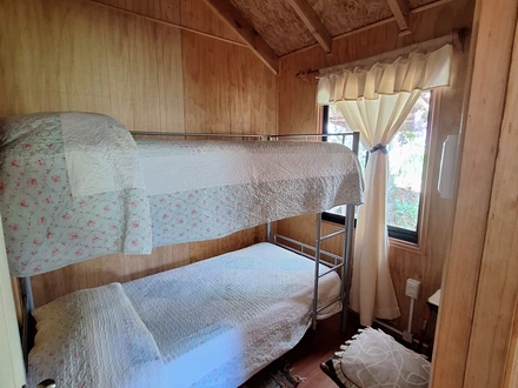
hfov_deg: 106.2
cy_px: 194
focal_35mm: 13
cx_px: 259
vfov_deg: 89.9
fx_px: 195
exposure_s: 1/25
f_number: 2.2
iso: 250
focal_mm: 1.74
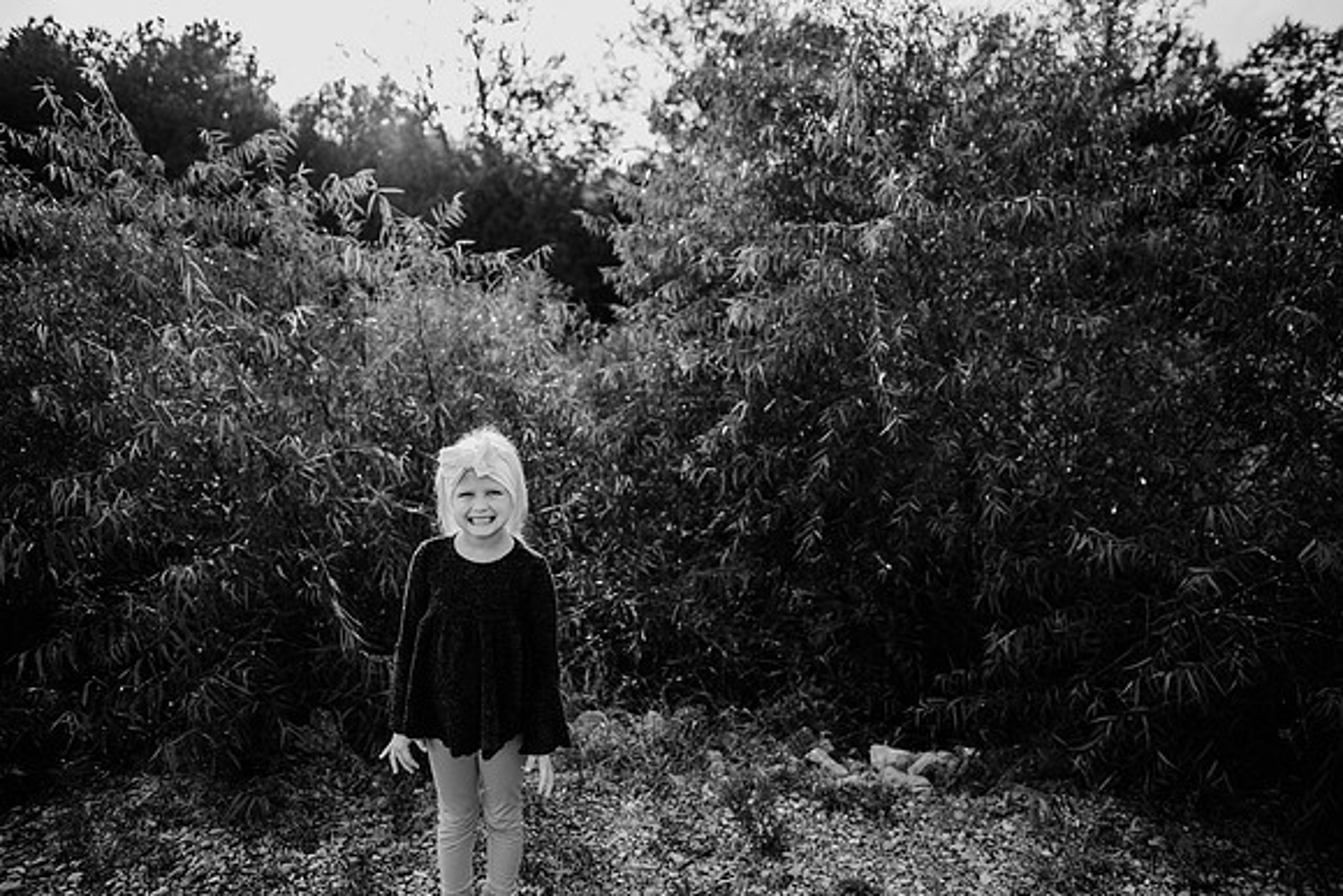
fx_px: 896
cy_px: 448
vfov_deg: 53.2
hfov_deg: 73.7
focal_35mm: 24
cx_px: 672
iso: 200
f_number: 2.5
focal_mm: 24
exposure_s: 1/1250
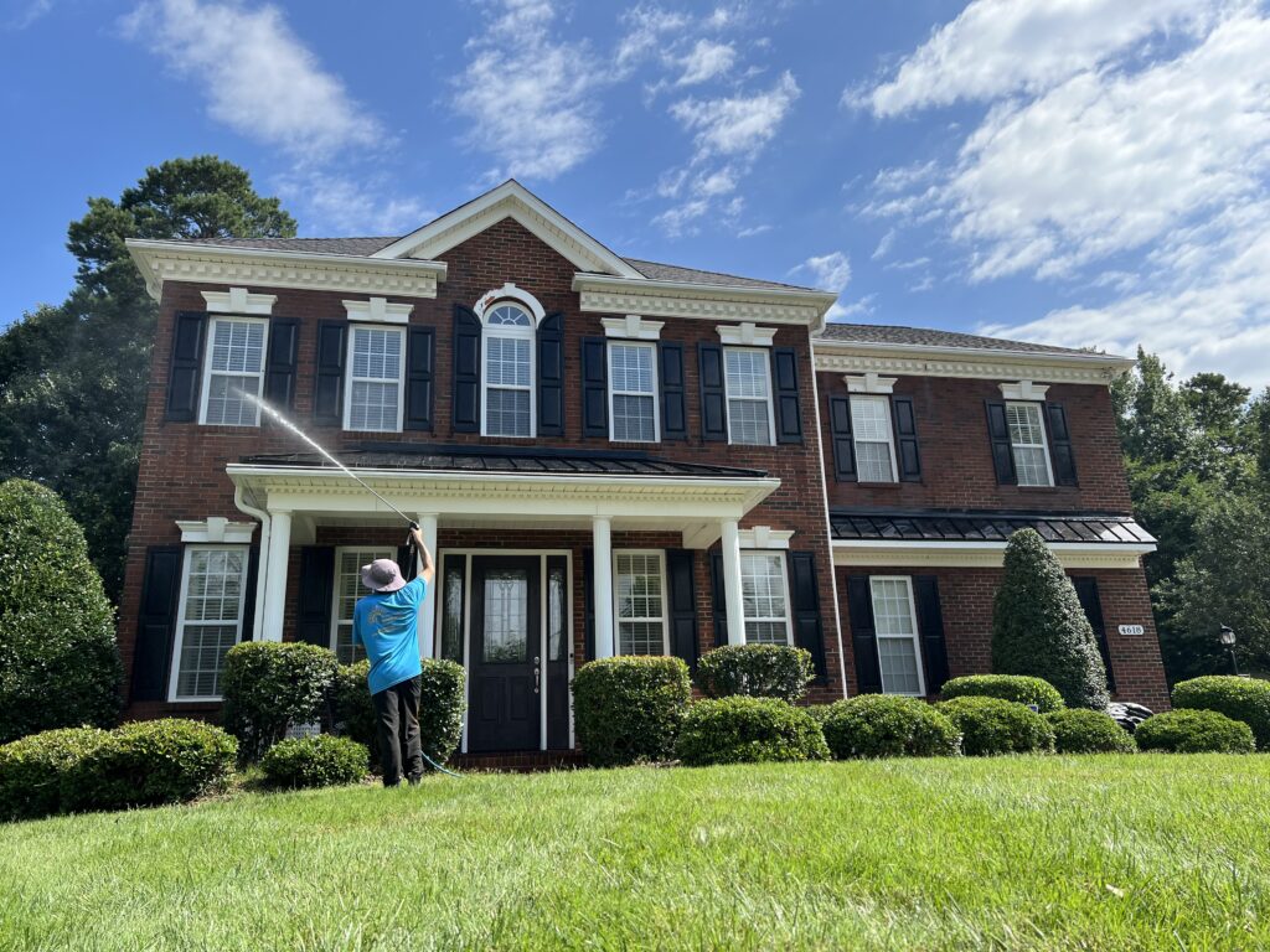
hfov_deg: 67.3
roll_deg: +1.8
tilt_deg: +16.7
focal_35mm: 26
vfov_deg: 53.1
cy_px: 476
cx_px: 635
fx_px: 954
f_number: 1.5
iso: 50
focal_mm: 5.7
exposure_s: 1/2994
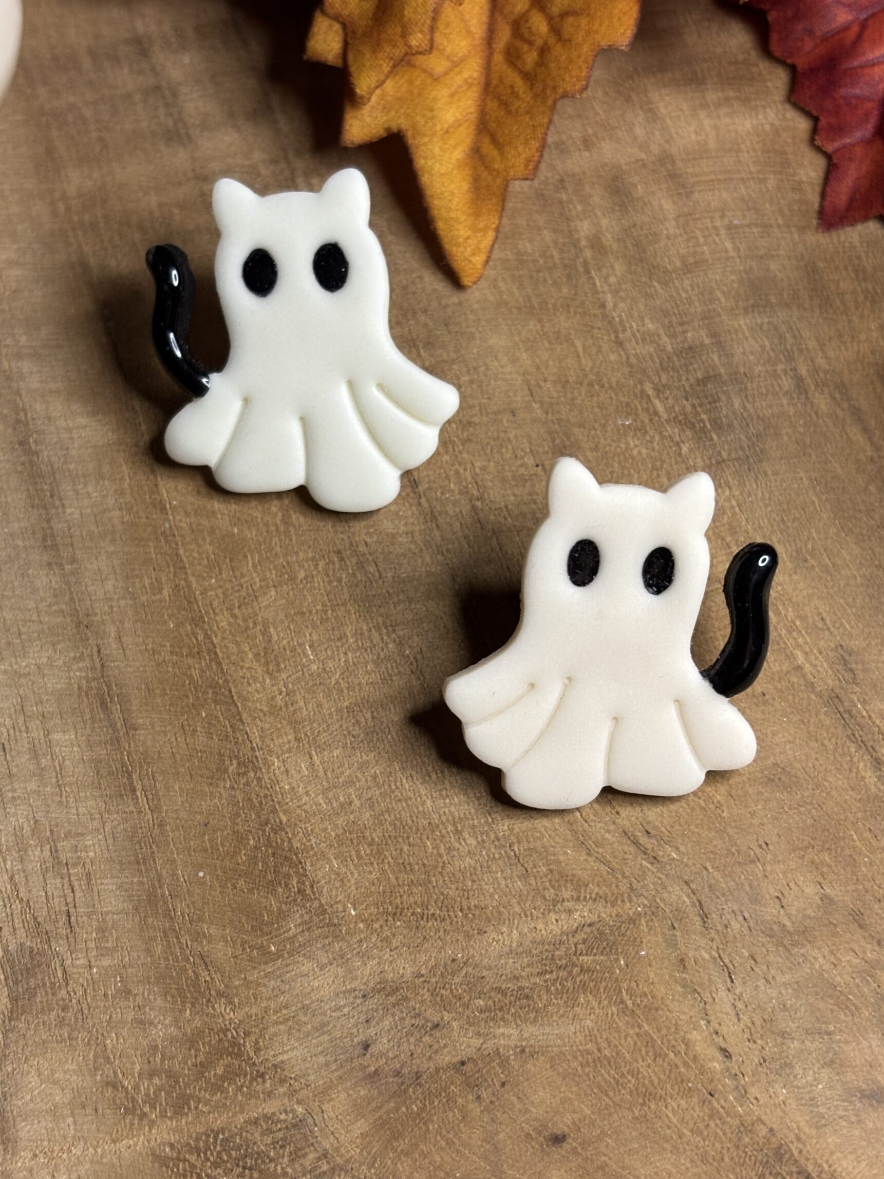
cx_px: 468
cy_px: 621
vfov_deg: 33.2
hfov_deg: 25.2
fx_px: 1975
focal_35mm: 58
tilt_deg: -67.8
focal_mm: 5.96
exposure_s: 1/60
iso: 125
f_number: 1.6
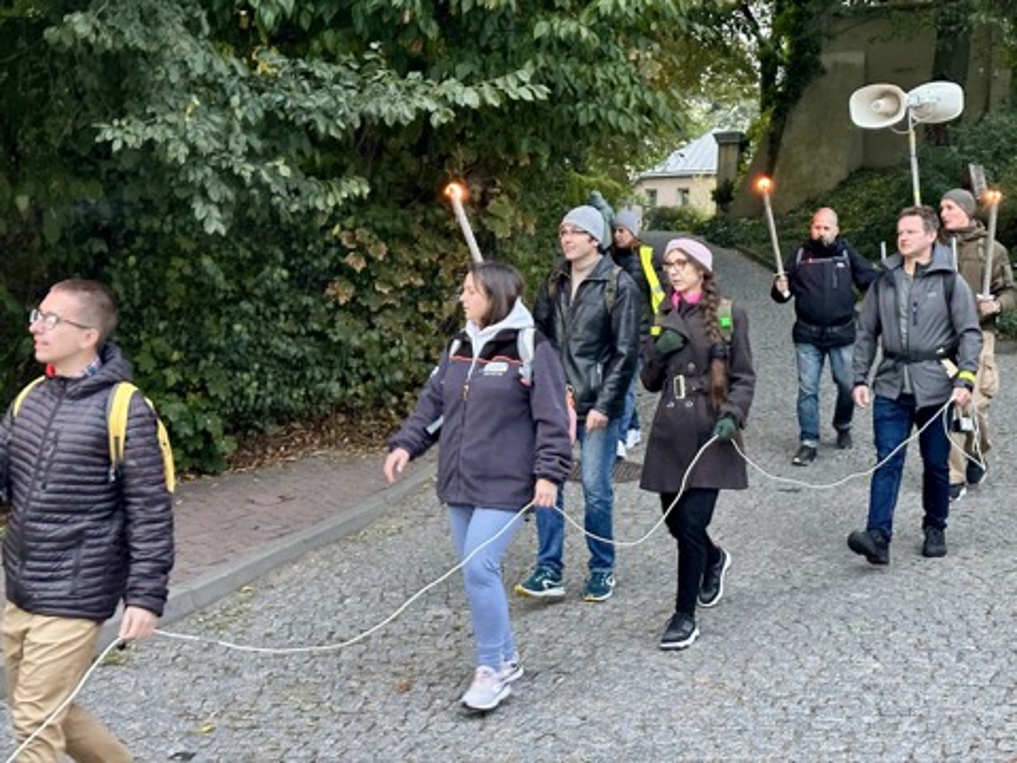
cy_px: 382
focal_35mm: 48
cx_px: 508
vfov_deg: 30.3
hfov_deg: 39.7
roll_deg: -1.8
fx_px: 1410
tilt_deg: +1.6
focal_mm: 6.86
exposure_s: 1/40
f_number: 1.78
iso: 320
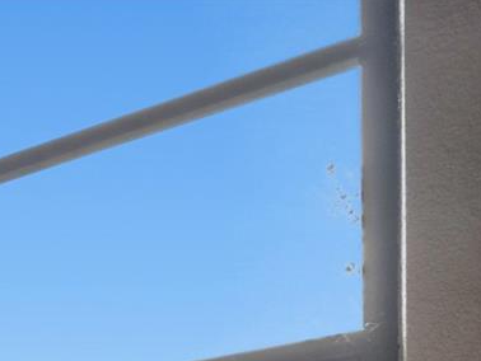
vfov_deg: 18.2
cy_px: 674
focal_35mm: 61
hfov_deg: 21.1
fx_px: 848
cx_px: -387
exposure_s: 1/5
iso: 100
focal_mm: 10
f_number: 7.1
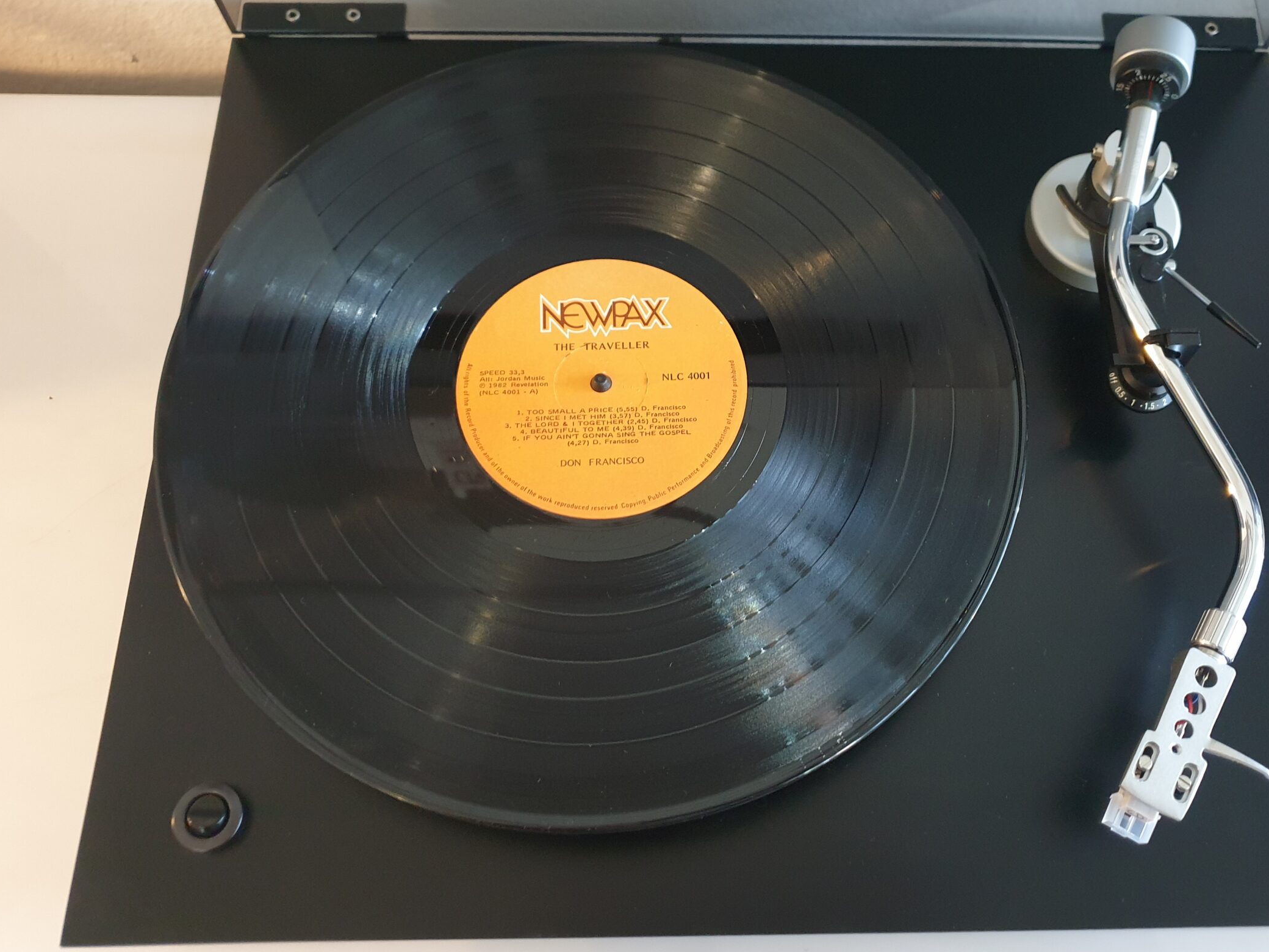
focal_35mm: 32
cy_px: 488
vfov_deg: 44.2
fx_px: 1173
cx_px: 763
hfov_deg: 56.4
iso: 320
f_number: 1.5
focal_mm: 4.3
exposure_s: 1/25
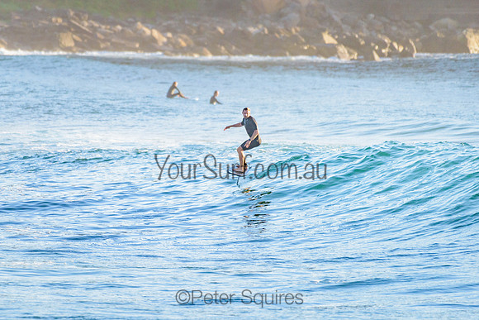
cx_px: 192
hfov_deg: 3.4
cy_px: 127
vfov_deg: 2.2
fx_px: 8155
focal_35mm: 613
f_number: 5.6
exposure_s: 1/2000
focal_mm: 500
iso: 500
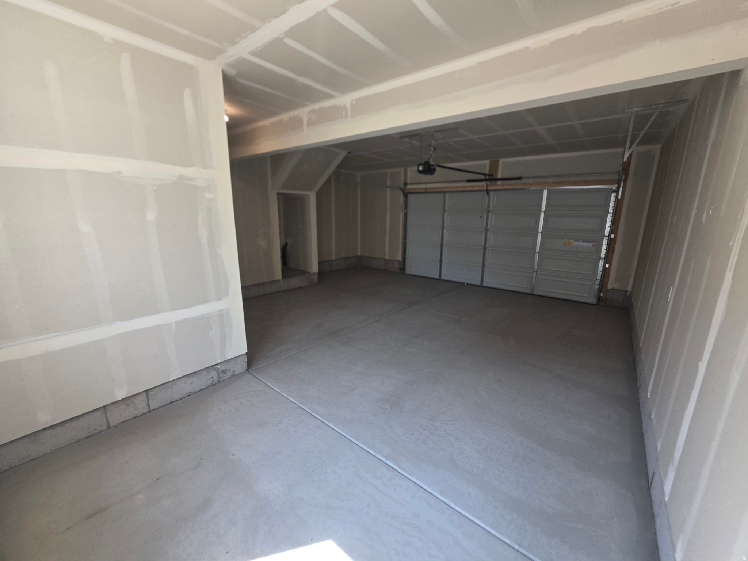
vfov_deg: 89.9
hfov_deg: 106.2
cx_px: 374
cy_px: 280
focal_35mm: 13
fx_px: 281
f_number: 1.9
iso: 80
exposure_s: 1/120
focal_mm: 2.2
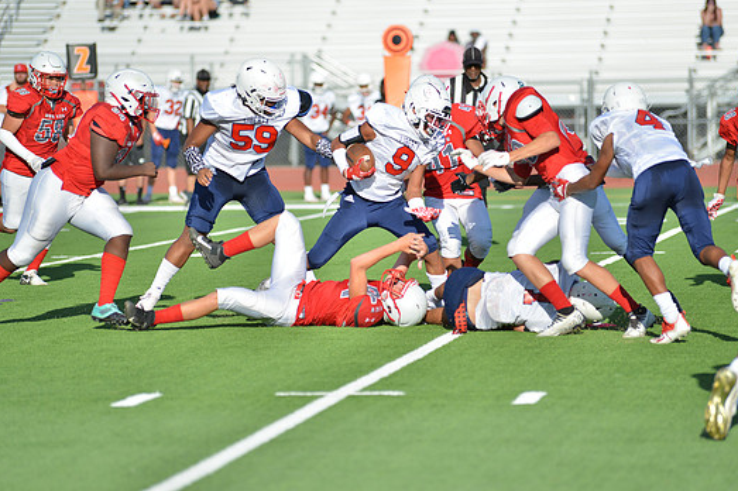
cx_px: 371
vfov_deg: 6.2
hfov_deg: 9.3
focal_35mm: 222
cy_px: 222
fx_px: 4548
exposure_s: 1/1600
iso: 100
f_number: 2.8
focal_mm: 200
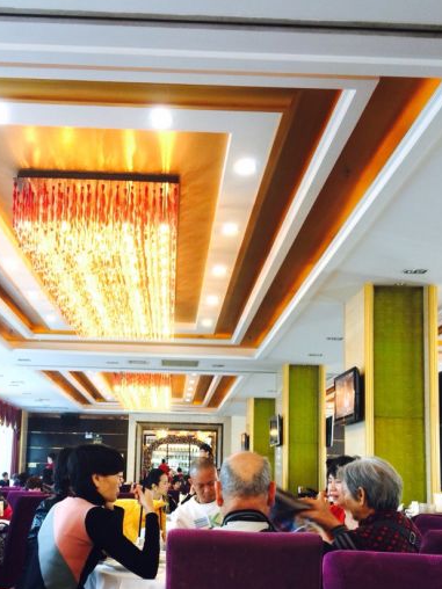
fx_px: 681
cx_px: 178
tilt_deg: +4.8
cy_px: 405
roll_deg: -0.3
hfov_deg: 35.8
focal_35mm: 40
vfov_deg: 45.9
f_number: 2.2
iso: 80
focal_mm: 4.15
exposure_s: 1/30
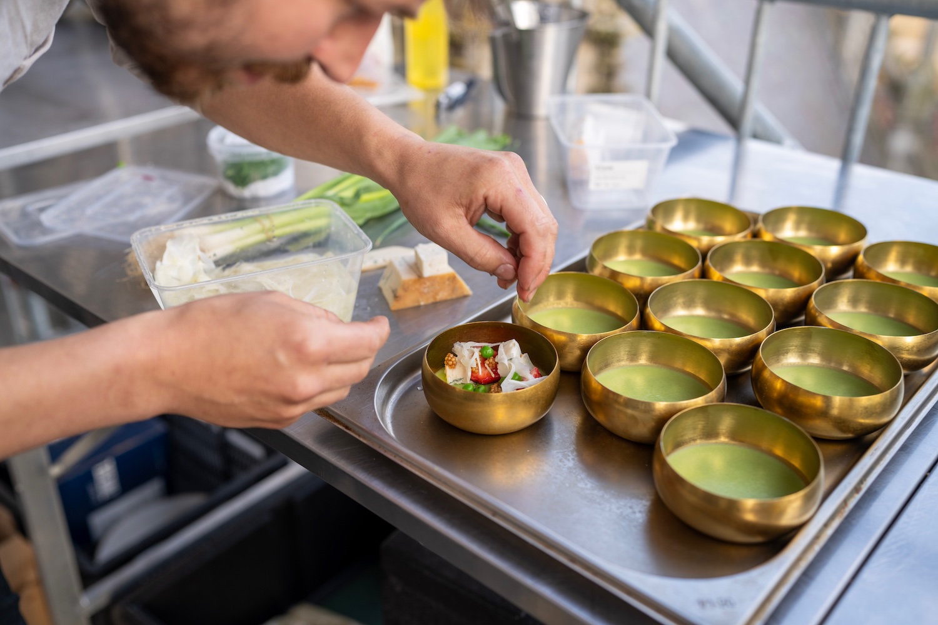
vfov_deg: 37.9
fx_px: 912
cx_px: 469
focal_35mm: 35
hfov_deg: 54.4
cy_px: 312
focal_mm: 35
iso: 100
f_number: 2.5
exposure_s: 1/160
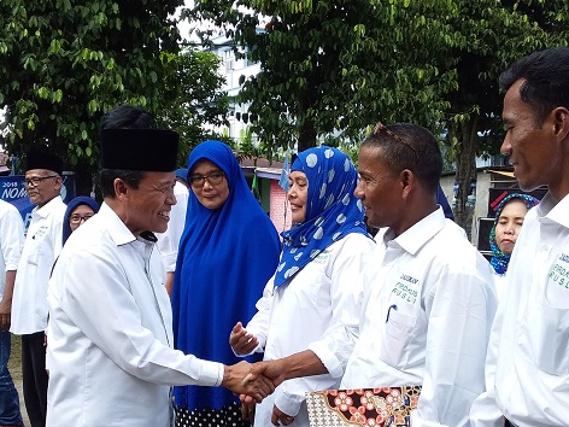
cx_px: 247
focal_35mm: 46
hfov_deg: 41.2
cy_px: 284
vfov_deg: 31.3
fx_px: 756
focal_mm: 3.3
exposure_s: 1/330
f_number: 2.2
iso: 40
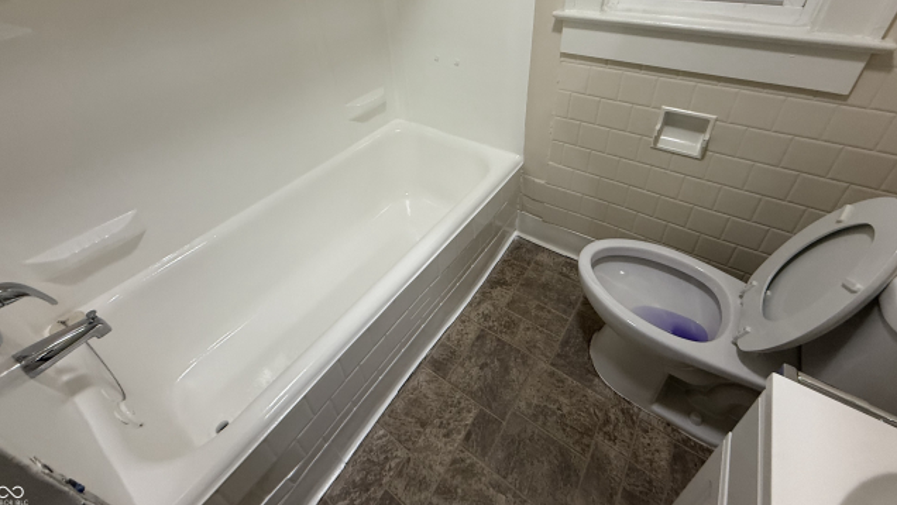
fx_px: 381
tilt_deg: -32.0
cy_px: 161
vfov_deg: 65.0
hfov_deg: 99.4
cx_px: 453
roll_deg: +2.2
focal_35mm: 16
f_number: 2.2
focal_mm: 2.22
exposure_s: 1/60
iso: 320
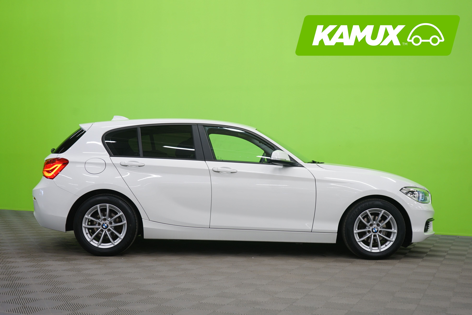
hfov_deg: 41.1
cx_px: 236
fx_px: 629
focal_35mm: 48
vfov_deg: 28.1
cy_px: 158
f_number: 5
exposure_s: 1/8
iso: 400
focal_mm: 48
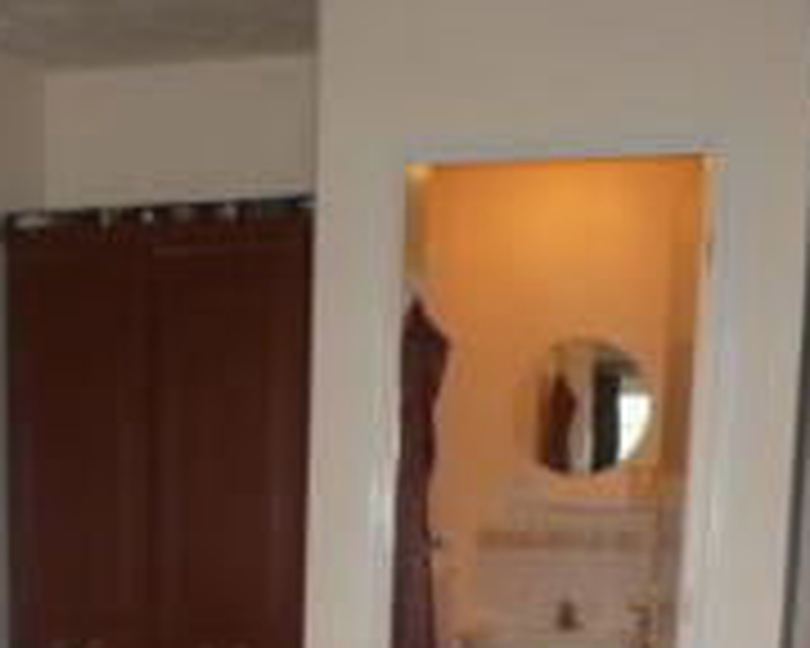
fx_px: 1822
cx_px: 133
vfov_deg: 18.4
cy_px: 902
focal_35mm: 76
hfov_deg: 24.6
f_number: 3.3
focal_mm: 4.3
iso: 250
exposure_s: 1/60
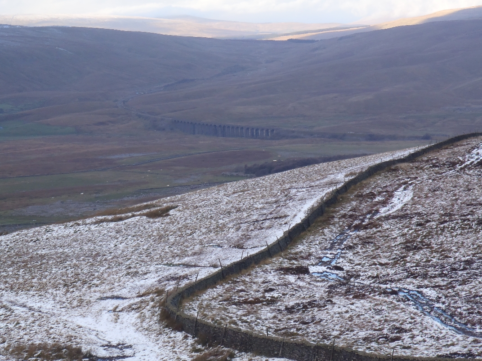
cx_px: 241
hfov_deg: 19.3
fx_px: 1420
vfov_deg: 14.5
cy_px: 180
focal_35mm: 102
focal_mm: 18.2
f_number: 5.1
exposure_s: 1/100
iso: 100
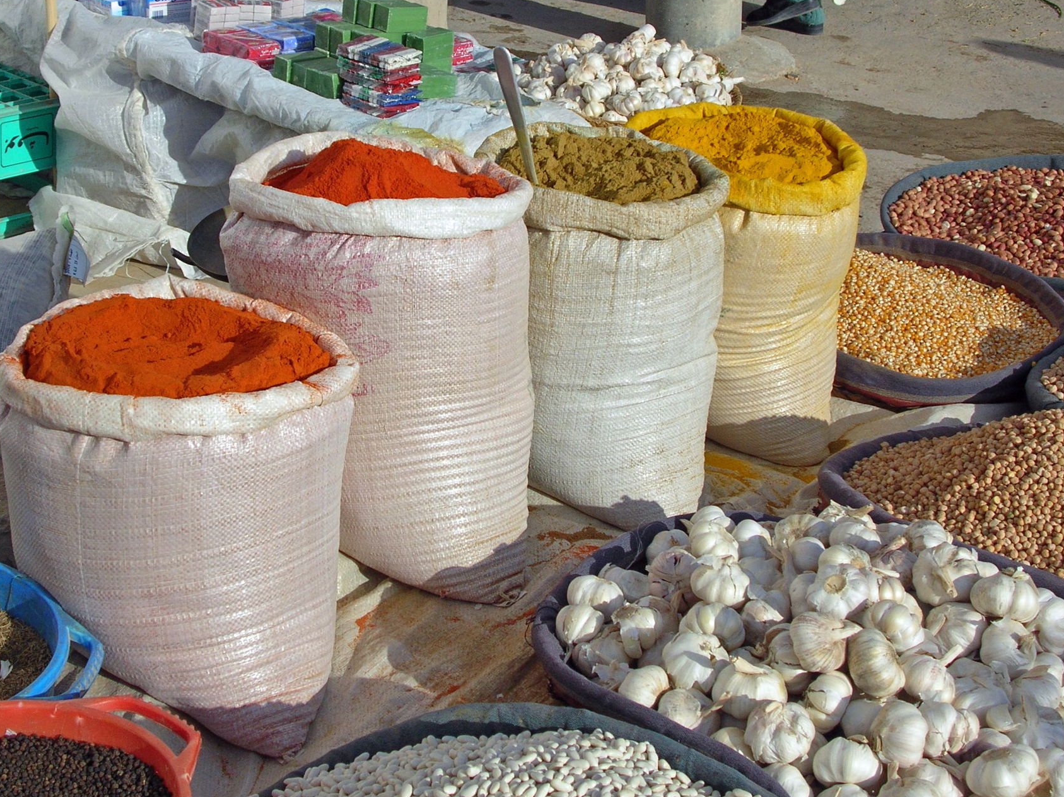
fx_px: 2027
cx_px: 481
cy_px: 346
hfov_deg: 29.4
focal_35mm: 66
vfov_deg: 22.2
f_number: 3.5
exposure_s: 1/1200
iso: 50
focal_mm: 9.6
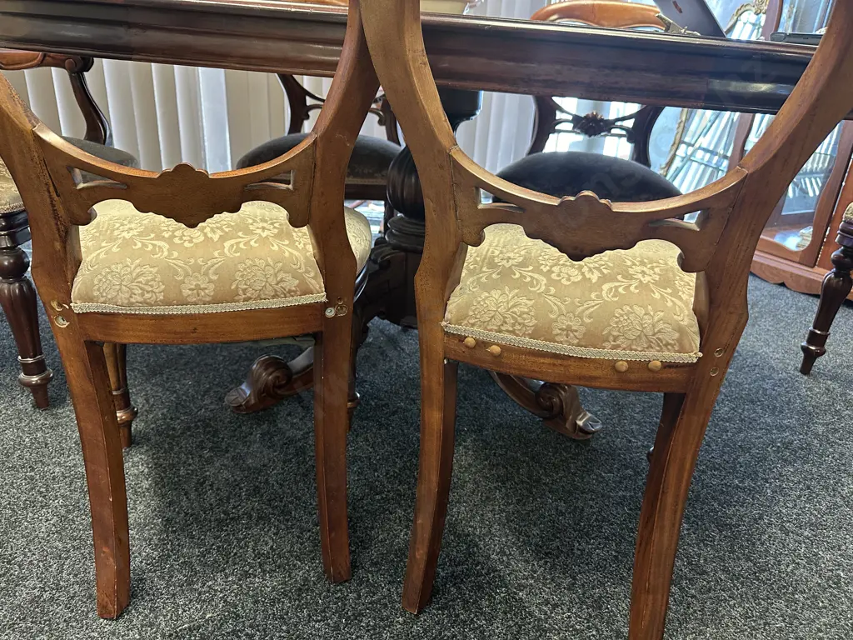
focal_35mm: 24
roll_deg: -3.8
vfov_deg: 56.8
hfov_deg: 71.6
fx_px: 591
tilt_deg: -23.4
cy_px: 320
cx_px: 426
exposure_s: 1/50
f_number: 1.78
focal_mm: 6.86
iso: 400
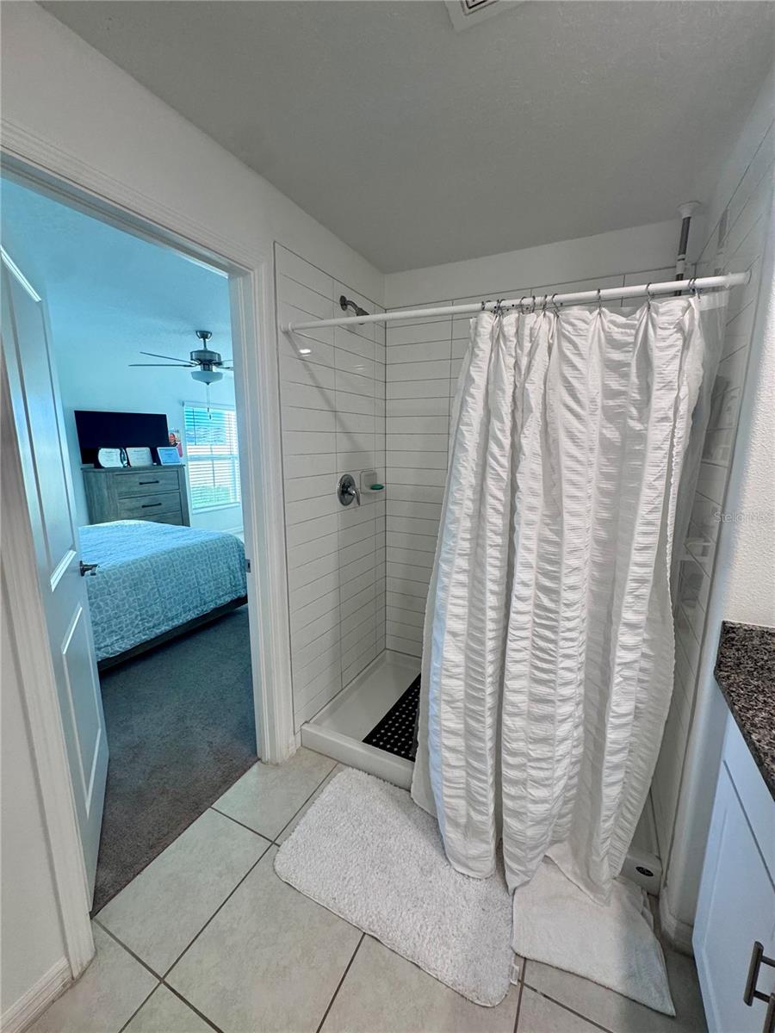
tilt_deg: -7.8
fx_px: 418
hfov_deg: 85.7
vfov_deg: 102.1
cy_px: 516
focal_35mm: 14
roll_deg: -0.2
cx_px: 388
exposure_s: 1/120
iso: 200
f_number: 2.2
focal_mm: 2.22
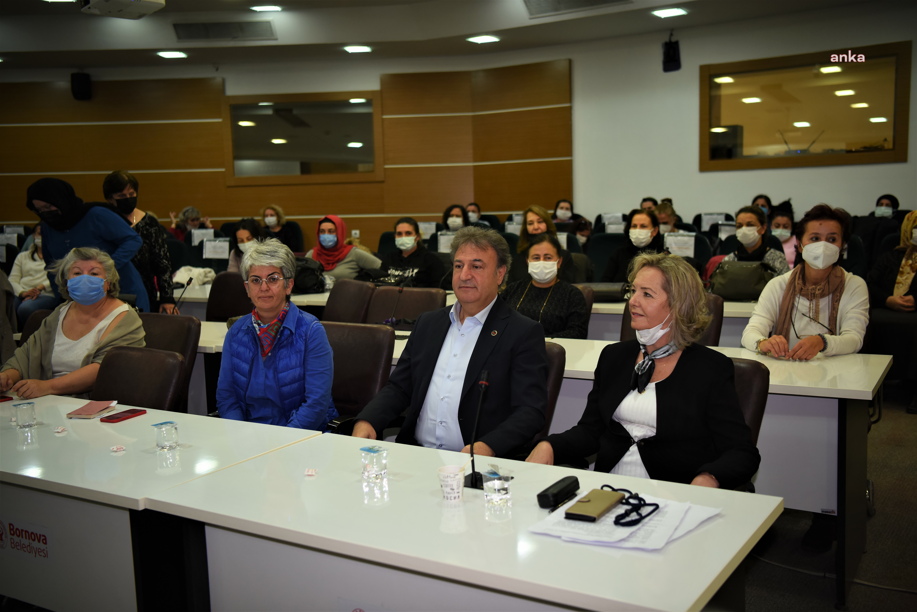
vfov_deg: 35.1
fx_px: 968
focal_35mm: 38
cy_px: 306
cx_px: 458
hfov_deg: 50.7
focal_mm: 38
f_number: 2.8
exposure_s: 1/100
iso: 800
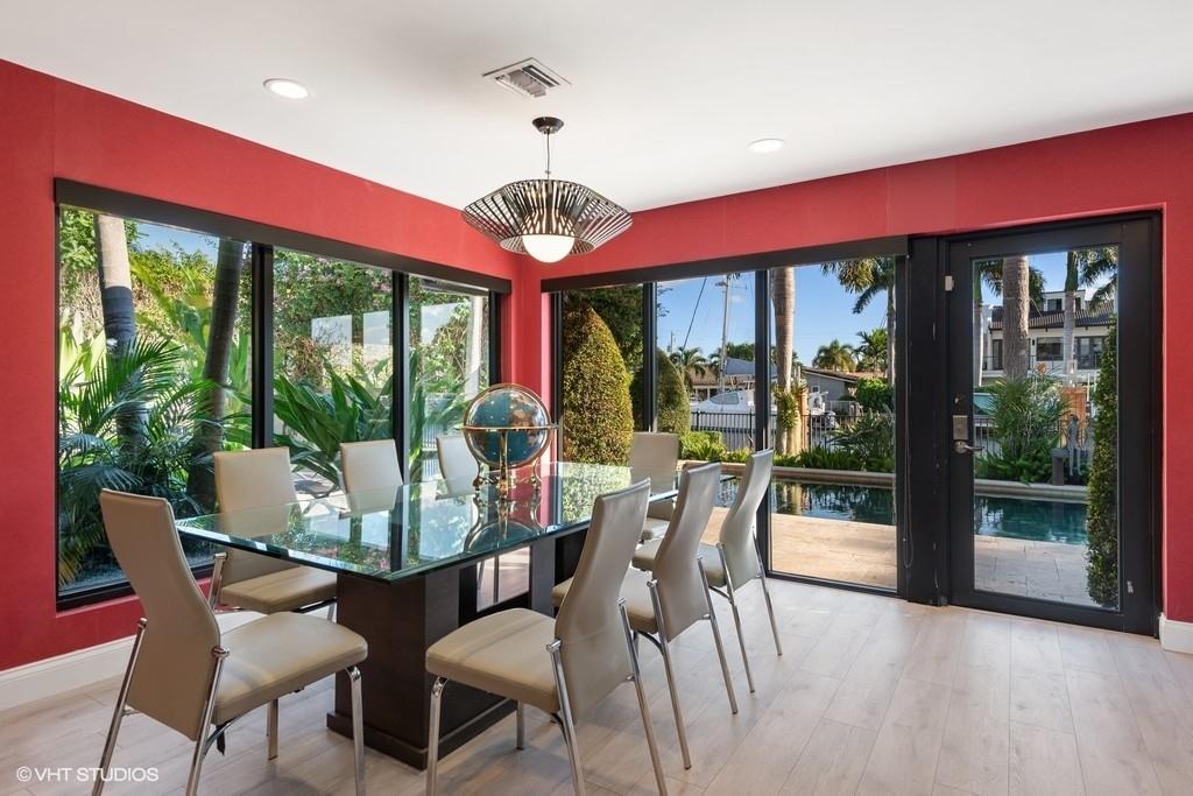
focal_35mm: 20
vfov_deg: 61.9
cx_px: 596
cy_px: 398
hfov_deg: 84.0
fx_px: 663
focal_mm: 20
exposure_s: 1/8
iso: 250
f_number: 8
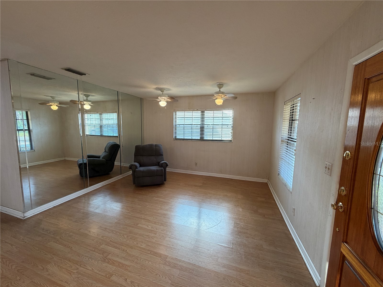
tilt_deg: -5.4
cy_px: 144
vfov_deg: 85.7
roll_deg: -0.5
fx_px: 155
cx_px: 192
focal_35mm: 14
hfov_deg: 102.1
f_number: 2.2
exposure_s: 1/120
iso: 125
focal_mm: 2.22
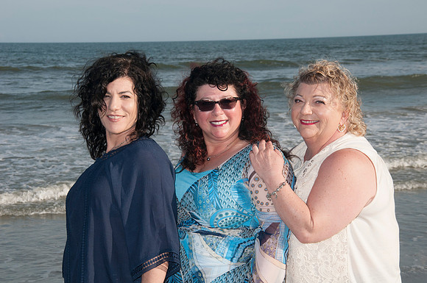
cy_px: 142
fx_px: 1030
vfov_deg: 15.7
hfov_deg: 23.4
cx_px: 214
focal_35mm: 87
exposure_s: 1/250
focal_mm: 58
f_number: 11
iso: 100
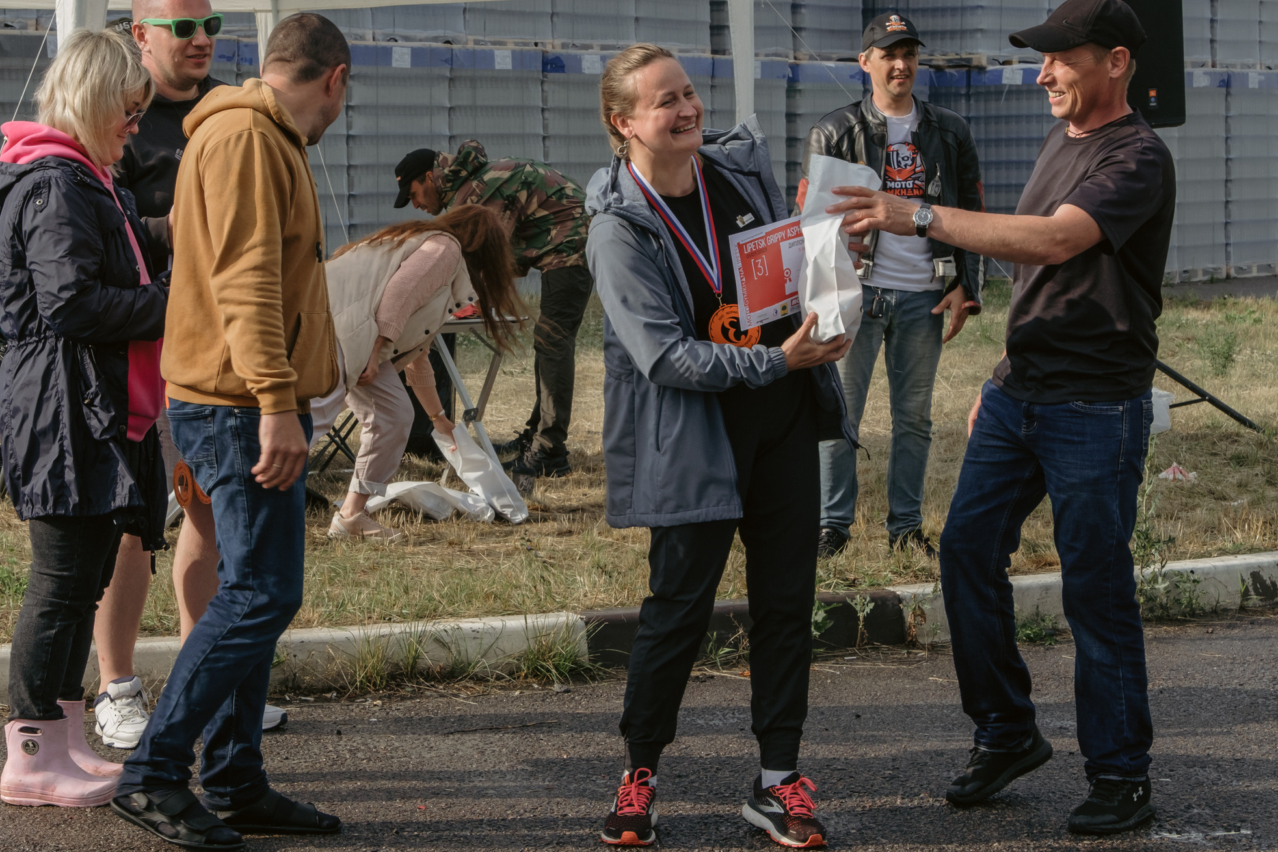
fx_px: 3053
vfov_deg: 15.9
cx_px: 542
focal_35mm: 86
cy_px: 412
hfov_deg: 23.6
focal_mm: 43.9
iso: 200
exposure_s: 1/250
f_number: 11
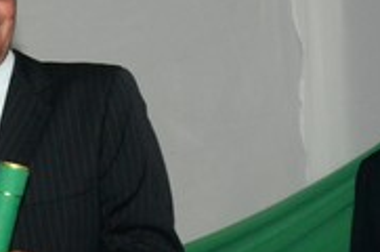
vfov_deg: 4.9
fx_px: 2953
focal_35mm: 280
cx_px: -80
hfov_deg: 7.3
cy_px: 172
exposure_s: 1/80
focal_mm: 75
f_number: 5.6
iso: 3200
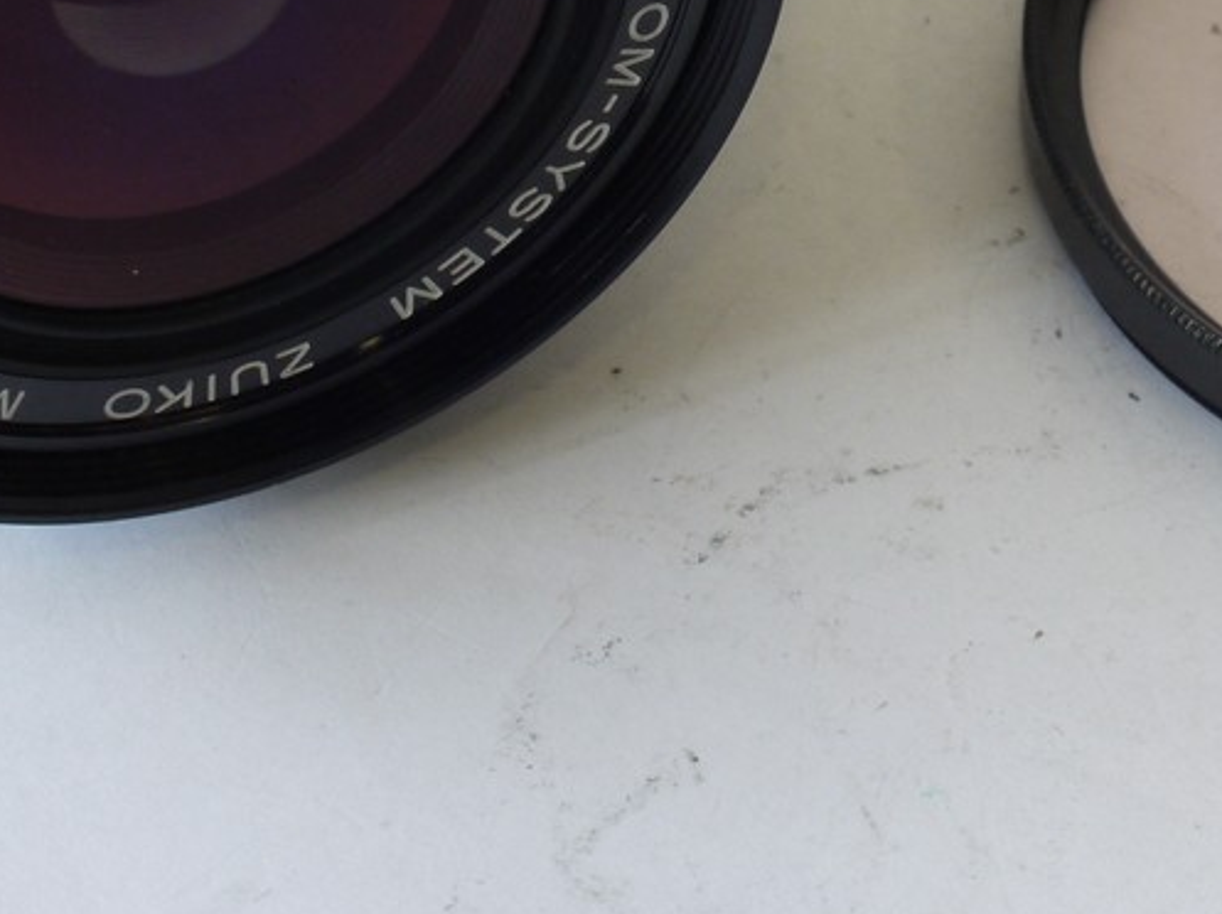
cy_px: 5
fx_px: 5115
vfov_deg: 10.1
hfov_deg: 13.6
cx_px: 792
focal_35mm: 145
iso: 400
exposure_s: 1/25
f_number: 10
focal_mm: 30
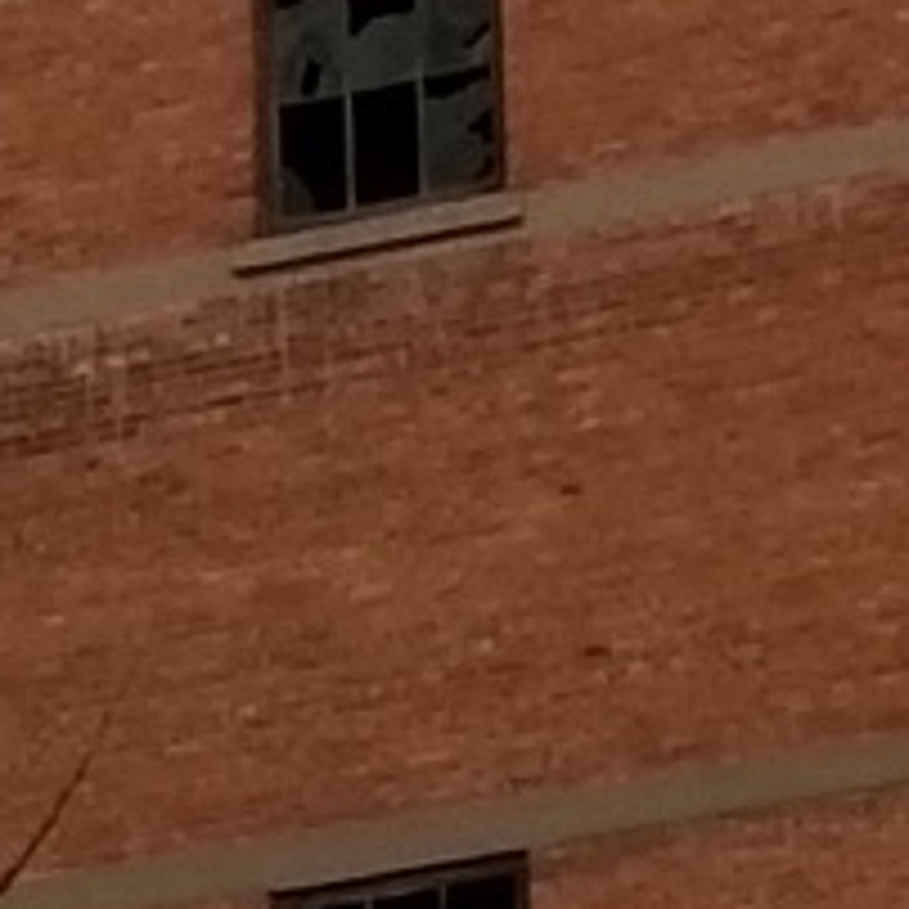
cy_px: -45
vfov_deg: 7.6
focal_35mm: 229
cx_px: 1179
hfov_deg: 7.6
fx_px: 6803
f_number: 1.7
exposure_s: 1/51
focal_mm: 4.25
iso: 50
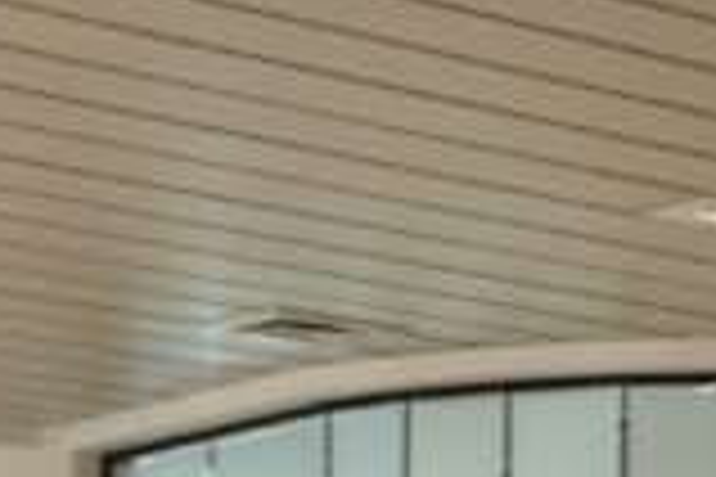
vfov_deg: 7.6
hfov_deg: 11.3
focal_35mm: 169
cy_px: 1136
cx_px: 1306
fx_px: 3361
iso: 400
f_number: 4
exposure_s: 1/160
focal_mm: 35
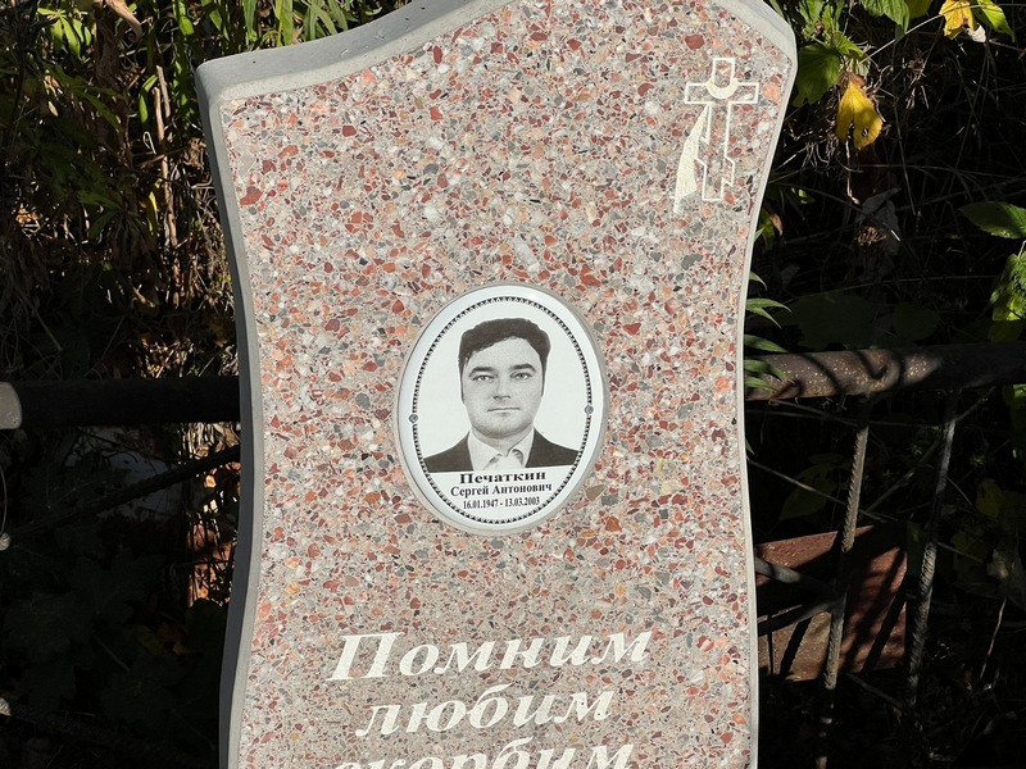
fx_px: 2282
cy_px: 384
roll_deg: +0.1
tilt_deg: -25.4
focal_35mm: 77
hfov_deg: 25.3
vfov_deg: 19.1
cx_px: 513
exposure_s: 1/1876
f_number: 2.8
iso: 32
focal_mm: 9
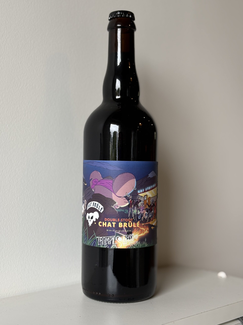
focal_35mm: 52
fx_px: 487
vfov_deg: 36.8
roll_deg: +0.1
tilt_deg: +0.0
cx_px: 122
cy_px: 162
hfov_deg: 28.0
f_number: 1.6
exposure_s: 1/121
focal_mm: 5.96
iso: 40
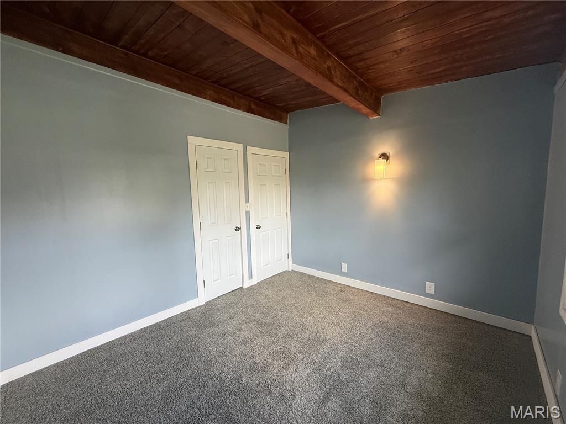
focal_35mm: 14
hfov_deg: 102.1
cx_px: 283
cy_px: 212
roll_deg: +1.0
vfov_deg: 85.7
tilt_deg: -6.4
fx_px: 229
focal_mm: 2.22
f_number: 2.2
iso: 200
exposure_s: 1/99
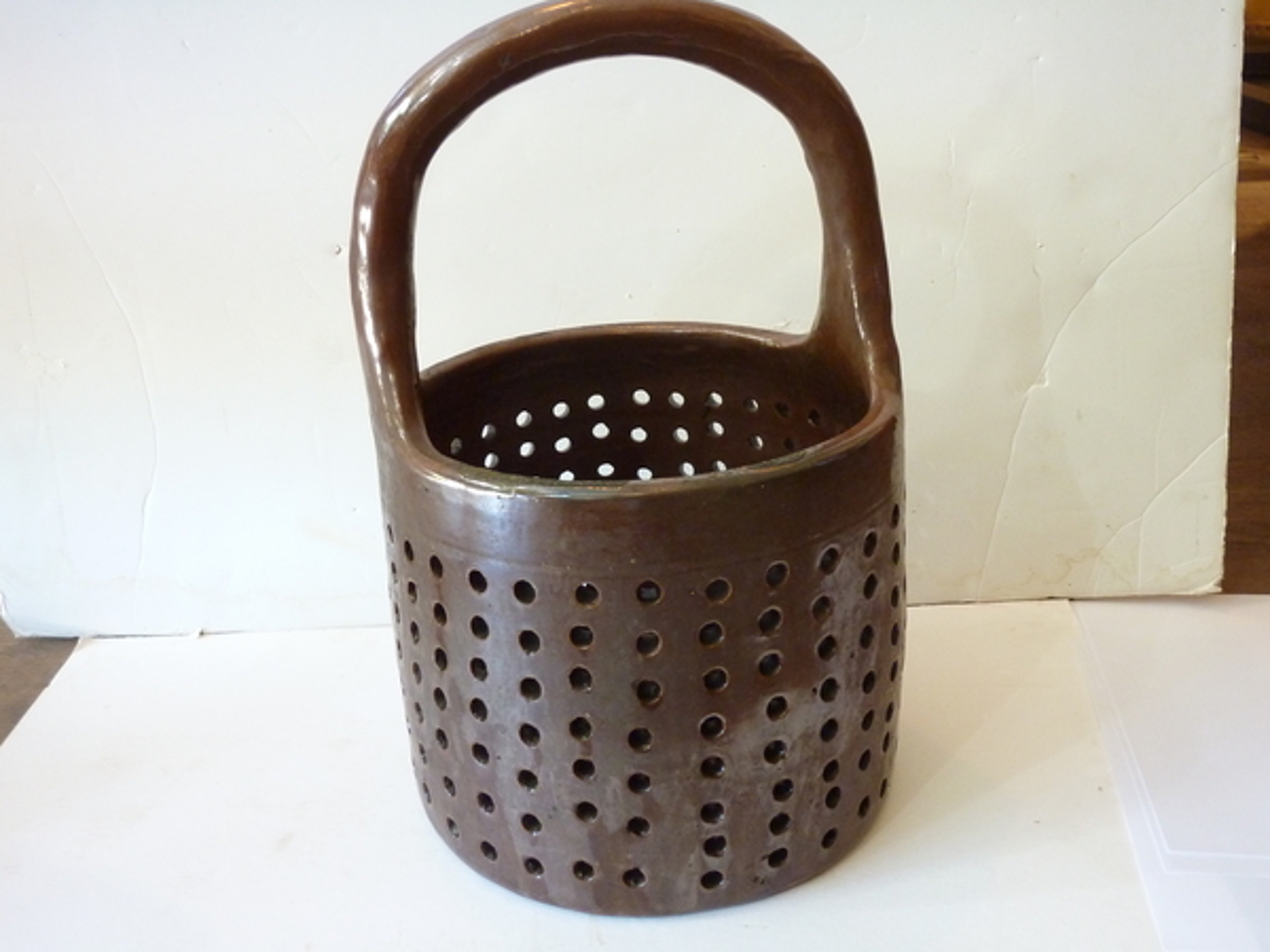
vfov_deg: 38.7
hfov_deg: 50.1
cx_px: 635
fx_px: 1357
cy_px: 476
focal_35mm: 37
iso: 400
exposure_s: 1/10
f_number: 3.6
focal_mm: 6.1
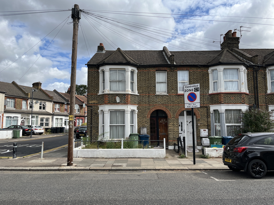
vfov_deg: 53.1
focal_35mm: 26
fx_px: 206
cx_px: 137
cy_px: 102
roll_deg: -0.3
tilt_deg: +5.2
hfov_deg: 67.3
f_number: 1.6
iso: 50
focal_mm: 5.1
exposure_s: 1/2632
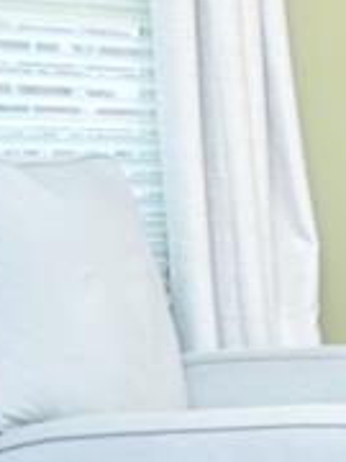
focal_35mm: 85
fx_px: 1129
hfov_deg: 12.4
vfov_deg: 23.1
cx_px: 905
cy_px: 213
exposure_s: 1/30
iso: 200
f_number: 4
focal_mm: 15.5
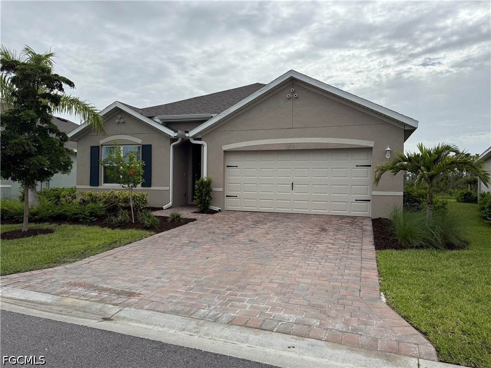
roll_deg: -1.4
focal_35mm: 24
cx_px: 246
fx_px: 340
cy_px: 184
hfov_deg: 71.6
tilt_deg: +0.7
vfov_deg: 56.8
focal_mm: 6.76
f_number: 1.78
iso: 80
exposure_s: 1/6173
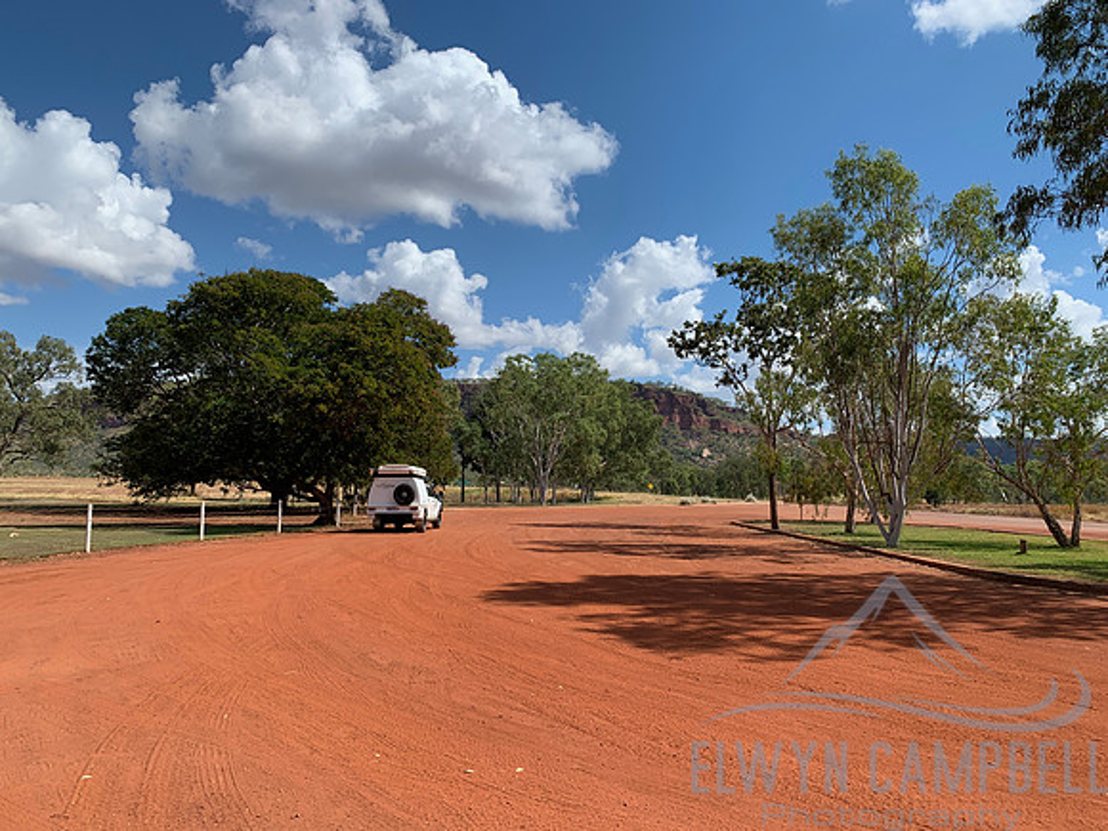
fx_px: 832
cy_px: 416
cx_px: 554
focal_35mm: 26
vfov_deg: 53.1
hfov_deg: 67.3
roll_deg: -1.1
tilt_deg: +3.5
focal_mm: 4.25
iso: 25
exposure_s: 1/2545
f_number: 1.8
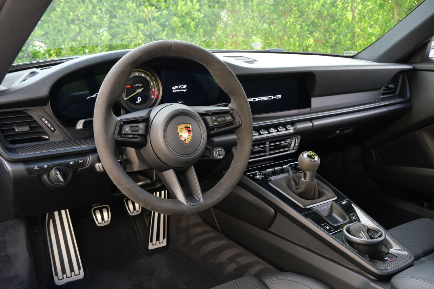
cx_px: 217
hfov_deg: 54.4
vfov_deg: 37.8
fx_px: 422
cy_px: 144
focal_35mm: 35
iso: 1250
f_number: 5
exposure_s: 1/50
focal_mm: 17
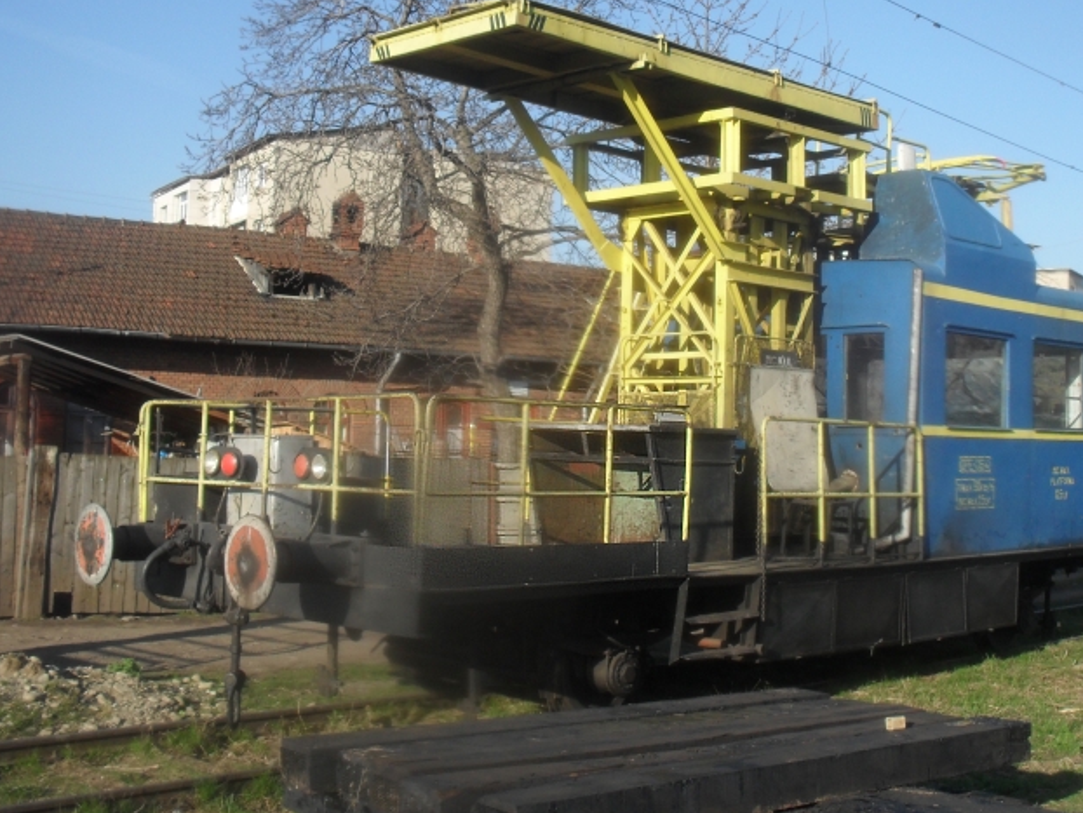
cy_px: 331
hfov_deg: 41.7
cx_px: 686
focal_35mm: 45
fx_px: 1408
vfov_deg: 32.1
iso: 100
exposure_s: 1/180
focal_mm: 6.3
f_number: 8.4
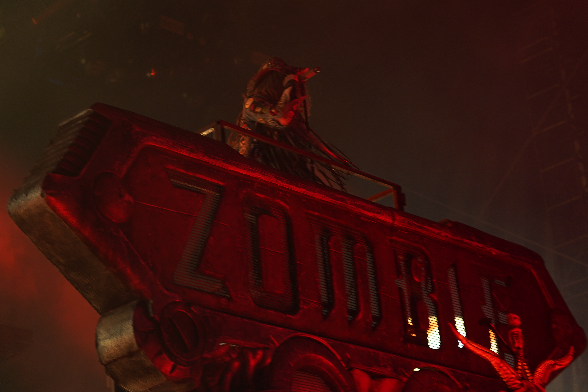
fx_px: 1715
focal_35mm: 105
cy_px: 196
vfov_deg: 13.0
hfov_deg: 19.5
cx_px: 294
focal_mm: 105
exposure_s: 1/125
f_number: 4
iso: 800
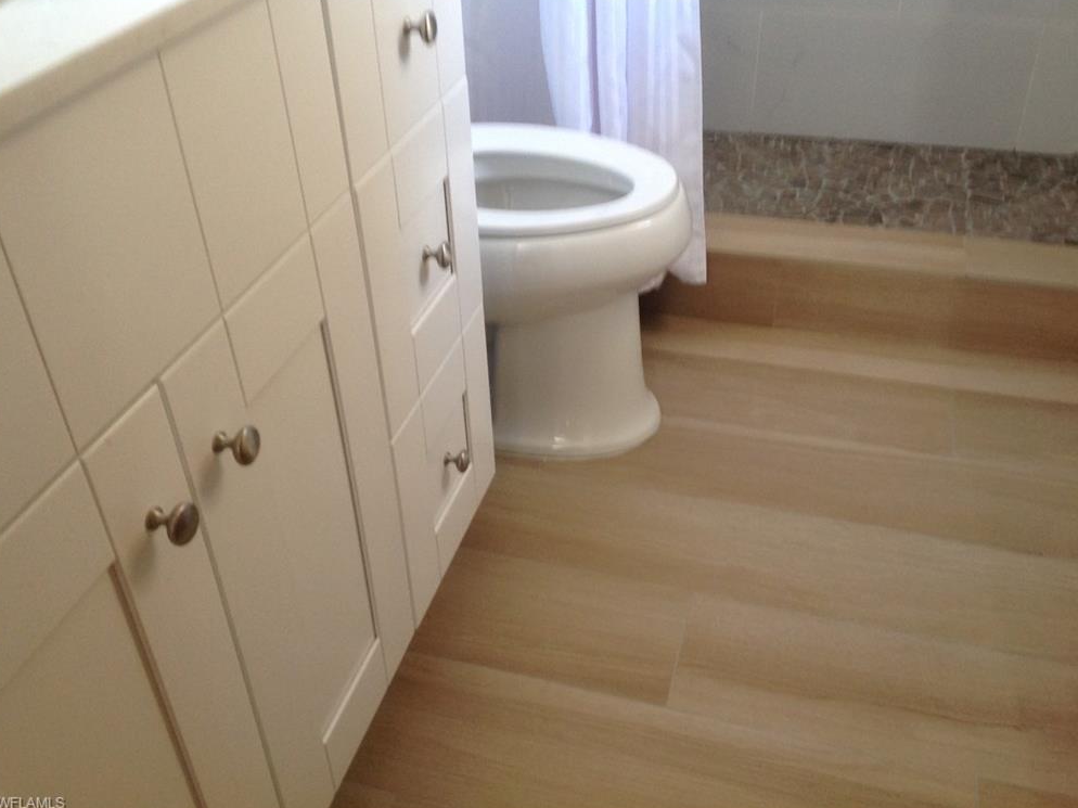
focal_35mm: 36
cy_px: 399
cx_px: 540
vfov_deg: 39.6
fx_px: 1121
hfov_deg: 51.4
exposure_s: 1/15
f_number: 2.4
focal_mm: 4.28
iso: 125
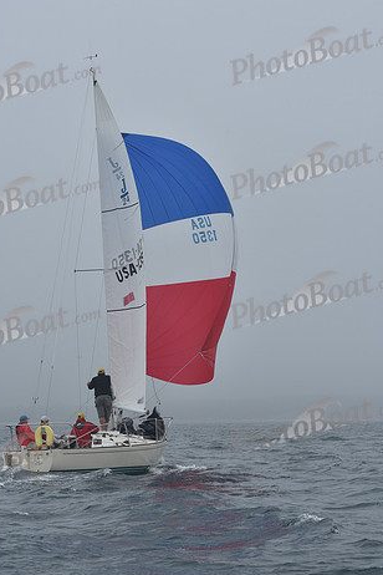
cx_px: 166
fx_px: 1723
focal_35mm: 108
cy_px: 250
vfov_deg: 18.9
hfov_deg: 12.7
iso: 250
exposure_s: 1/800
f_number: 9
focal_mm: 86
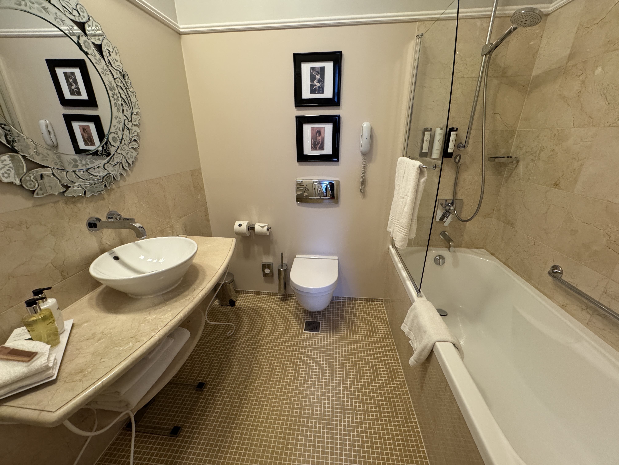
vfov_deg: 85.7
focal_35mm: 14
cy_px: 232
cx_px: 310
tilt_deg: -21.8
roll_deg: +0.8
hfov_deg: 102.1
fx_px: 250
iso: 320
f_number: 2.2
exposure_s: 1/50
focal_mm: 2.22
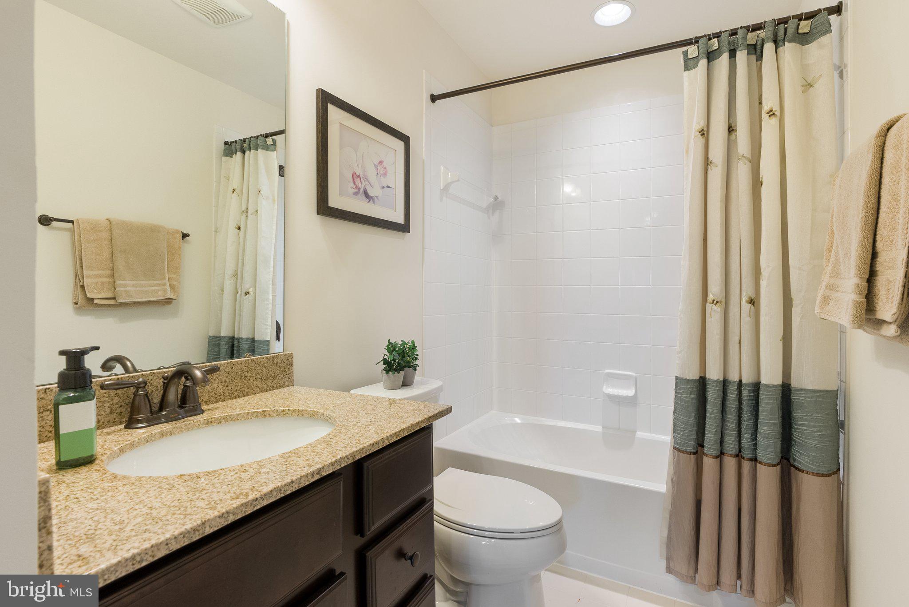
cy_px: 304
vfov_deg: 73.8
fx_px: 404
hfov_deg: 96.7
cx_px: 454
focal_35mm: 16
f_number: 9
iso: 640
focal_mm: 16
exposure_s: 1.3
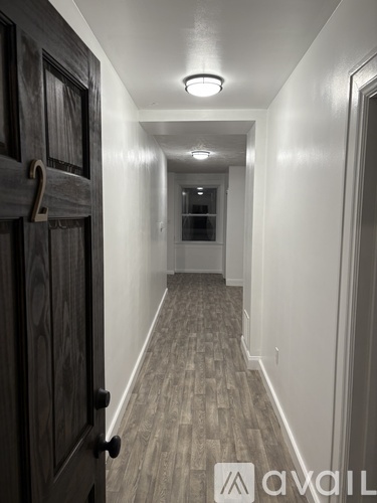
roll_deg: -0.5
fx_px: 378
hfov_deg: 53.1
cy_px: 252
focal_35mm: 26
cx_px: 188
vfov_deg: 67.3
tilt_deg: -5.5
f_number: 1.6
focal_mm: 5.96
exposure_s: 1/60
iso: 80
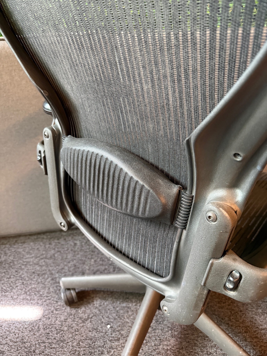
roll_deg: +4.7
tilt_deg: -37.7
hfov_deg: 56.8
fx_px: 247
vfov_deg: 71.6
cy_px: 178
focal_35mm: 24
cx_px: 134
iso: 800
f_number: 1.78
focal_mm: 6.76
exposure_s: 1/33
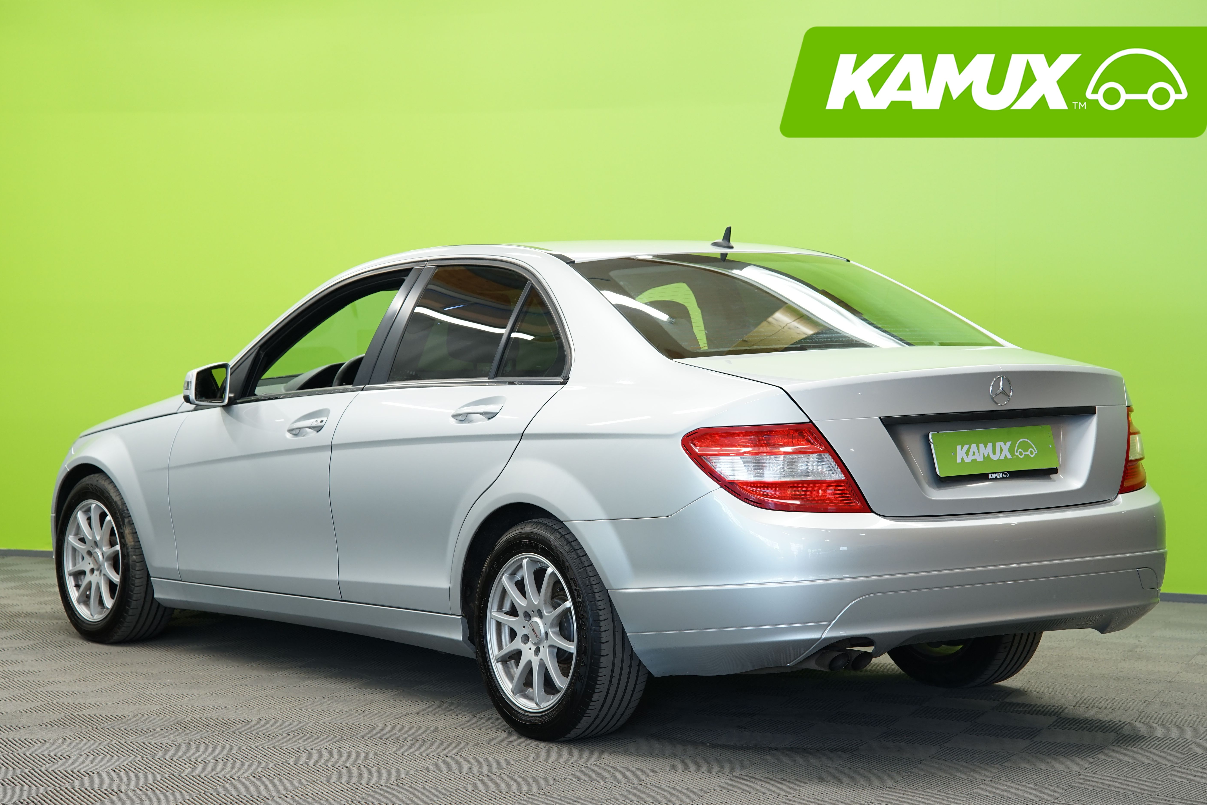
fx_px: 2548
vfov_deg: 17.9
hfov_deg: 26.6
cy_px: 416
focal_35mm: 76
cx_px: 617
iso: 500
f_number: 5.6
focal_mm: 71
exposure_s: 1/15
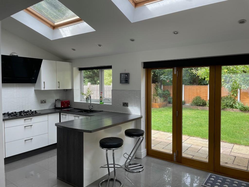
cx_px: 124
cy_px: 94
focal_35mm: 26
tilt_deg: -2.3
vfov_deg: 53.1
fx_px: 187
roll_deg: +0.5
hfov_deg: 67.3
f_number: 1.6
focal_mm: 4.2
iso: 32
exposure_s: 1/168
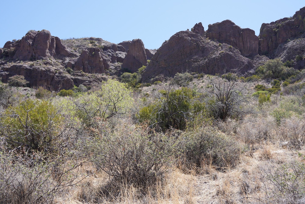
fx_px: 330
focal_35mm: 39
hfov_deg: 49.5
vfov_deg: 34.2
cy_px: 102
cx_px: 152
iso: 100
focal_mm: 39
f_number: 10
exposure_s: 1/100
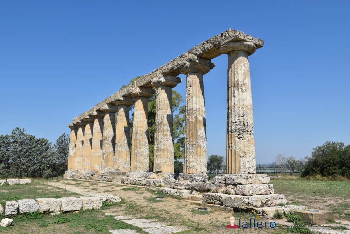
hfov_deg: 61.9
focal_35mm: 30
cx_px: 175
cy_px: 117
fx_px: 292
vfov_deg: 43.6
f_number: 10
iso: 200
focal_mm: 20
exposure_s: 1/400
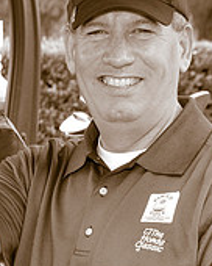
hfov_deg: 10.0
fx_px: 1200
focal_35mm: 153
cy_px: 160
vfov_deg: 12.6
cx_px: -39
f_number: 4
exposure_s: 1/200
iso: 200
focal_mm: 32
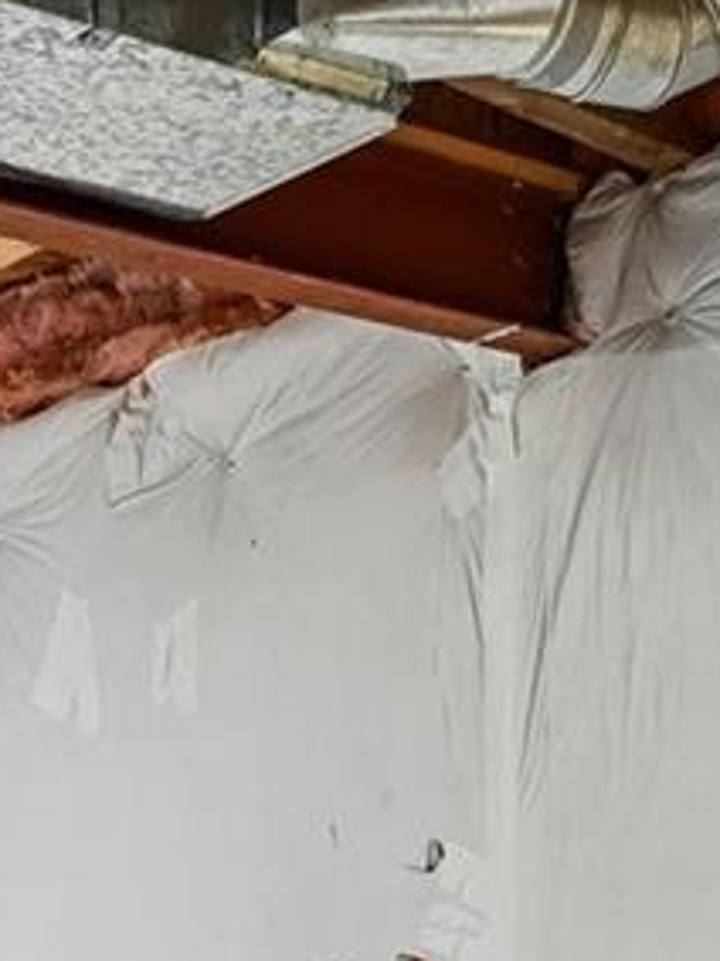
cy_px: 1073
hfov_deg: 17.0
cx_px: 333
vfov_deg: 21.3
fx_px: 2415
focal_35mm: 87
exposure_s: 1/4
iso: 400
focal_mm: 16
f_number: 11
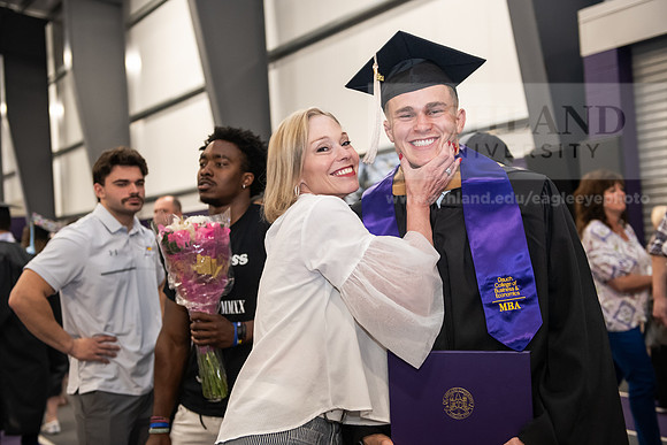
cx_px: 302
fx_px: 912
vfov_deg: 27.4
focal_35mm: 49
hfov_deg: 40.1
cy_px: 202
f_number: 3.2
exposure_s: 1/160
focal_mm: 45
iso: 2500
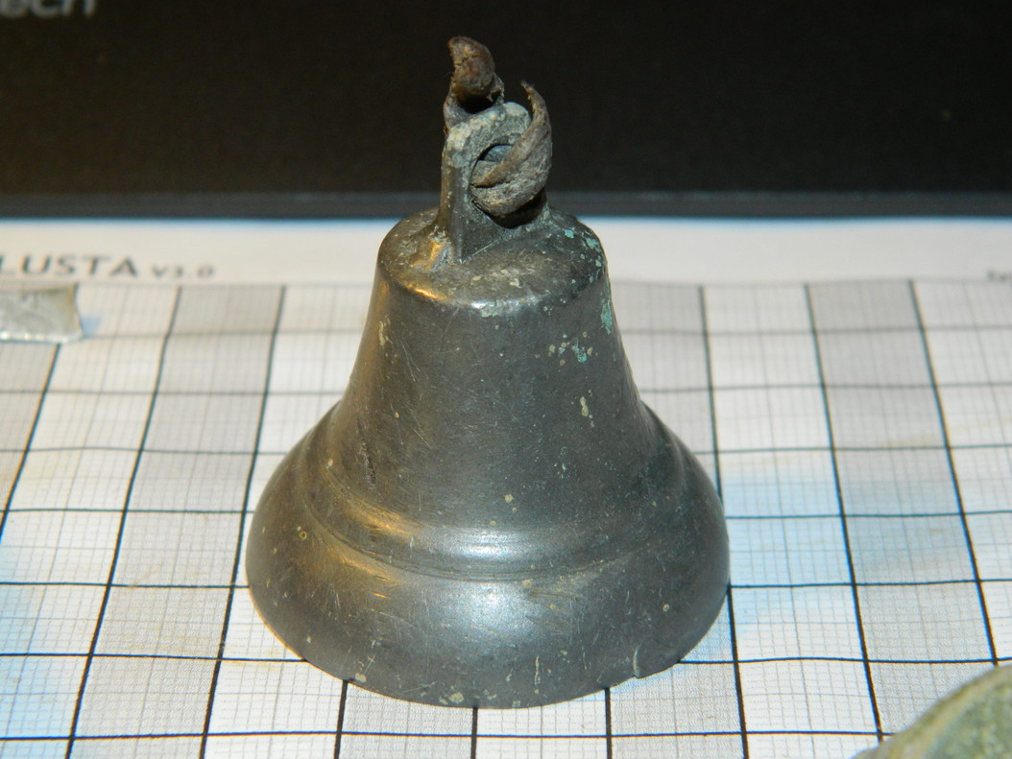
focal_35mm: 85
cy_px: 380
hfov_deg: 23.0
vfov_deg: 17.4
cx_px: 505
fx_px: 2486
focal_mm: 15.1
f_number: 4.2
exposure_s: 1/50
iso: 200
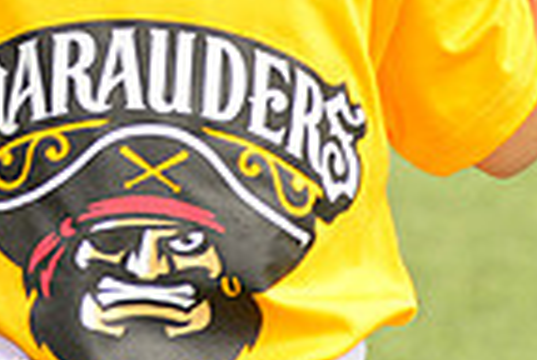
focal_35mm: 809
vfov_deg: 1.7
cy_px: -238
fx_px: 12093
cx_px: 173
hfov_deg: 2.5
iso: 200
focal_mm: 200
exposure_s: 1/250
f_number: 9
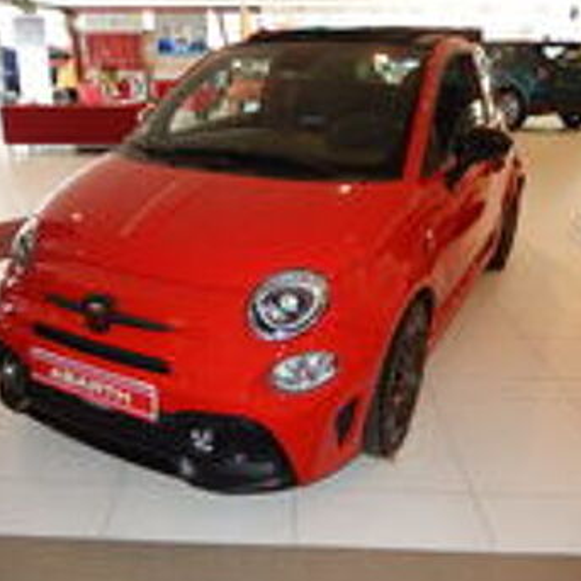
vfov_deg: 52.5
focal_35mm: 31
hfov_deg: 52.4
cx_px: 257
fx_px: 589
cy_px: 287
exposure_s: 1/30
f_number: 3.4
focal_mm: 4.5
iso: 200
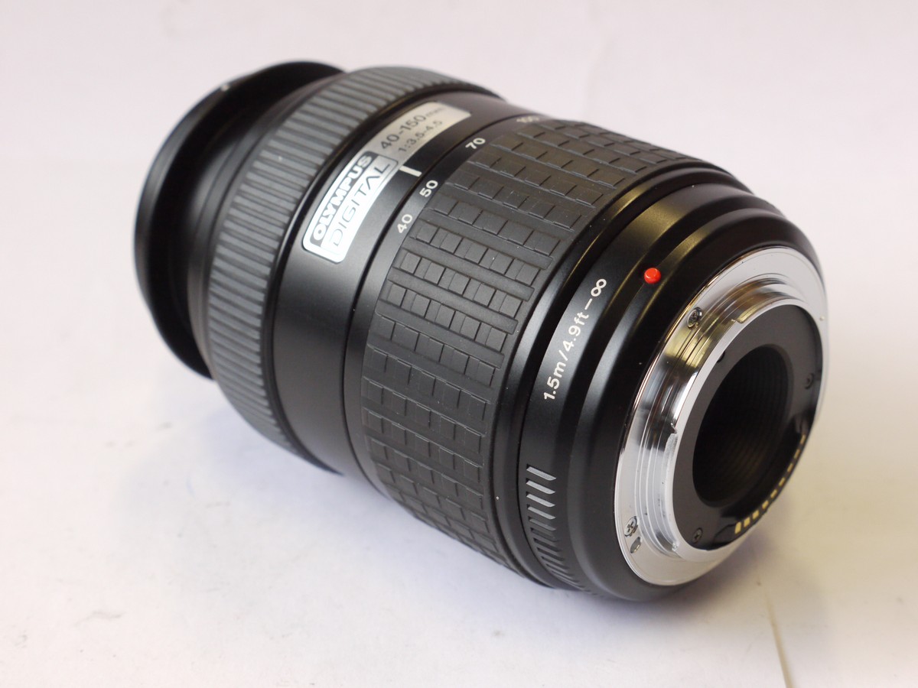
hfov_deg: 31.2
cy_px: 344
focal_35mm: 62
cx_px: 459
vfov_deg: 23.7
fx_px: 1644
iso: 800
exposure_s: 1/100
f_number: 7.1
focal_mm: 31
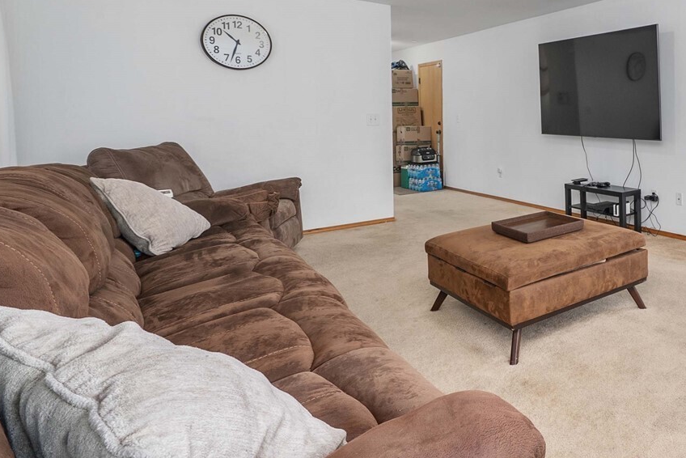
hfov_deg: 60.4
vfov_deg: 51.4
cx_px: 638
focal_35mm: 24
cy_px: 127
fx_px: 457
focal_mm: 12
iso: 1000
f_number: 7.1
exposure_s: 1/5
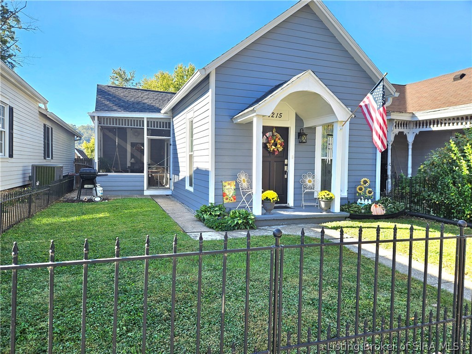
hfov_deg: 73.9
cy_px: 177
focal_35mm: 23
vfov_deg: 58.9
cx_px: 236
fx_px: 314
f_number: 1.8
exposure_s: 1/476
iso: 25
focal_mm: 5.4
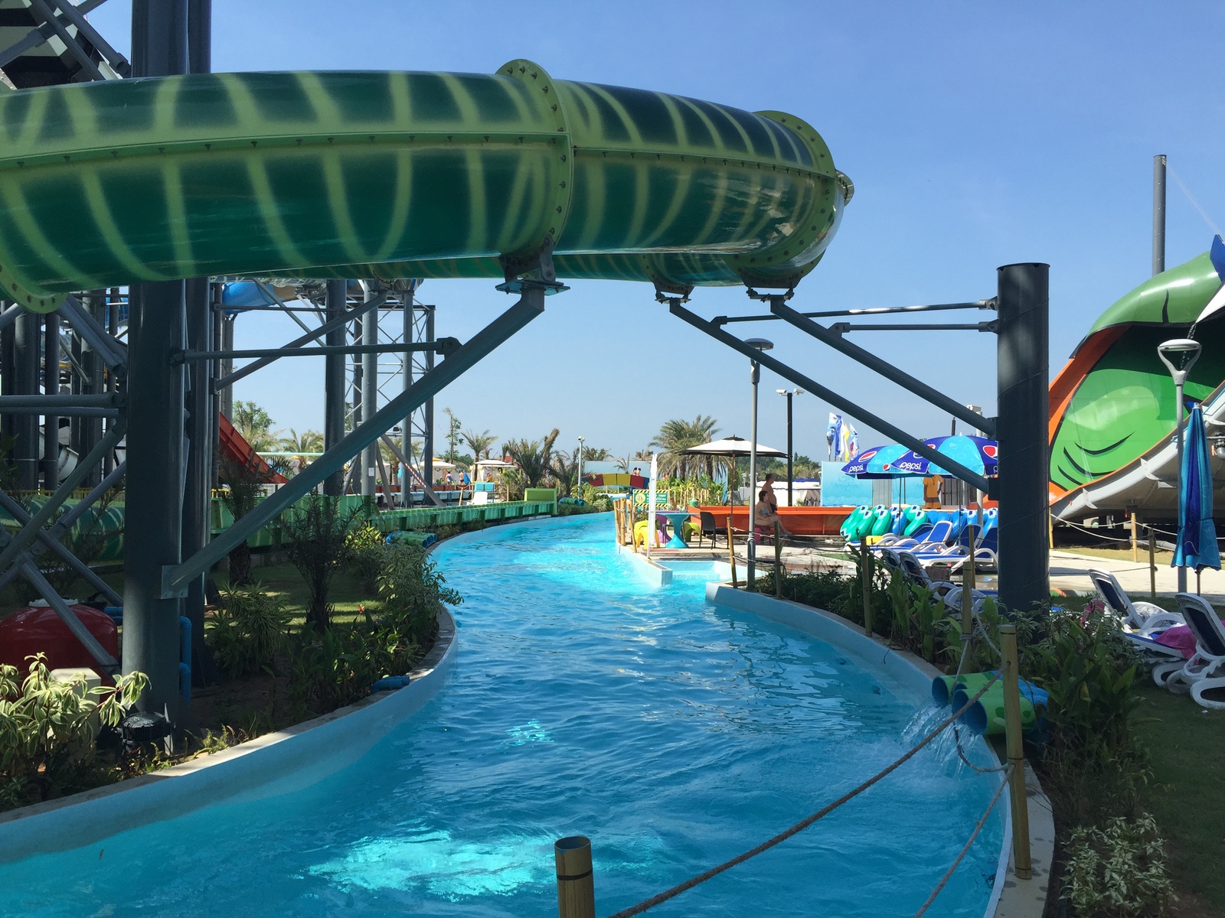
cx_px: 612
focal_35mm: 29
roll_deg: -0.9
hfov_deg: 61.7
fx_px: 1026
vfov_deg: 48.2
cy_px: 459
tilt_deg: +0.8
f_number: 2.2
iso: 32
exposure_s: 1/1647
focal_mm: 4.15
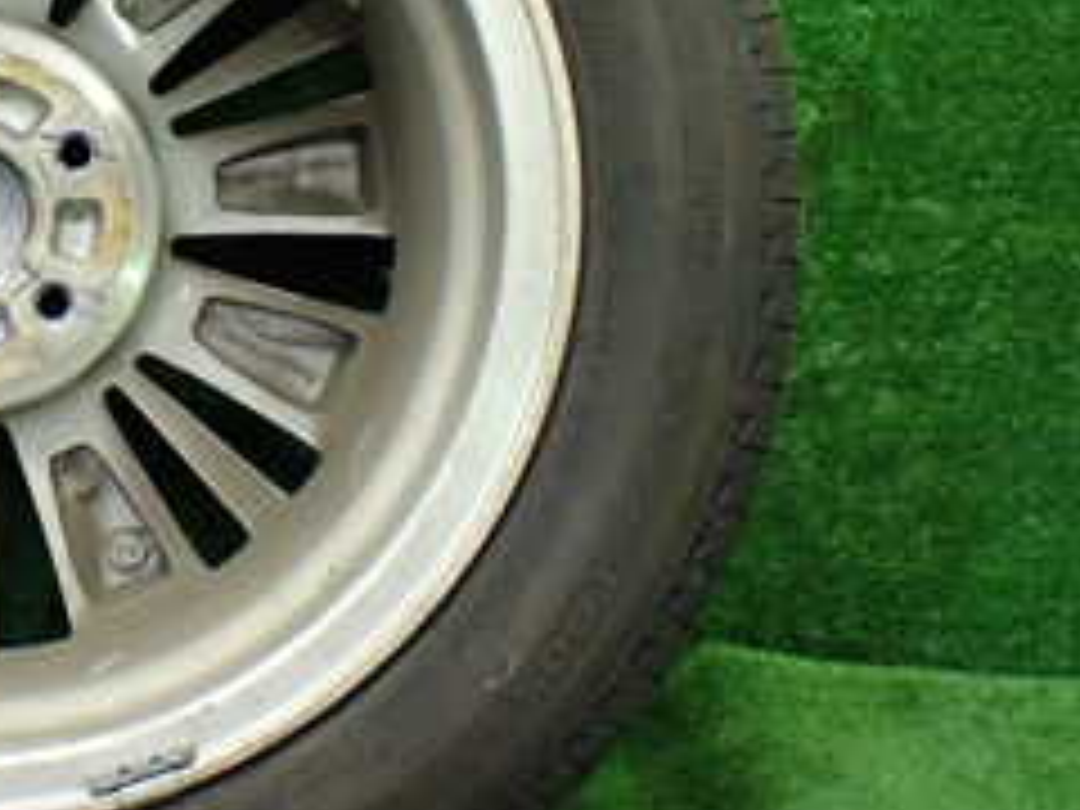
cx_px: -14
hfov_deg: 24.7
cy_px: 166
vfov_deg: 19.4
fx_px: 2340
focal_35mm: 75
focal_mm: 5.4
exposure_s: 1/125
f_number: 2.3
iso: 800
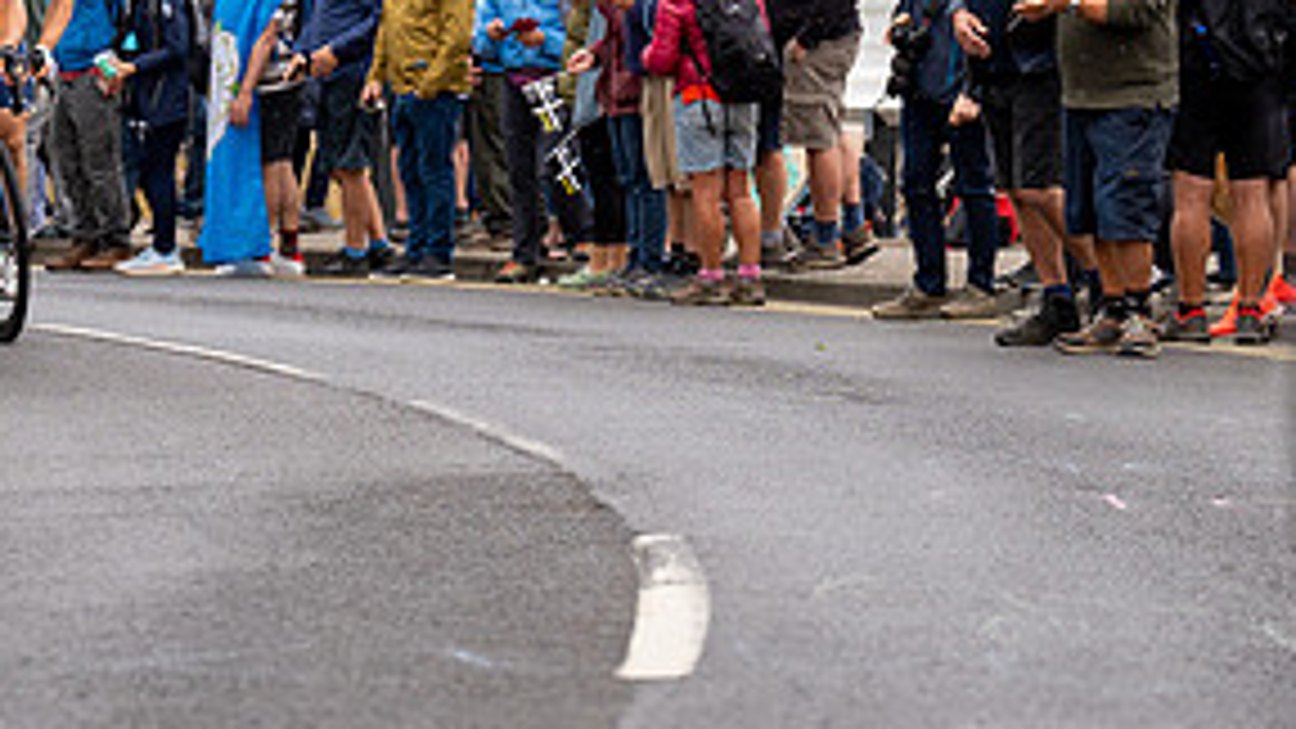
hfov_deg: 8.6
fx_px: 8557
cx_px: 68
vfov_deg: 4.9
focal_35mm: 249
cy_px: -92
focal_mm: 111
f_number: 3.5
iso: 320
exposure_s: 1/1000
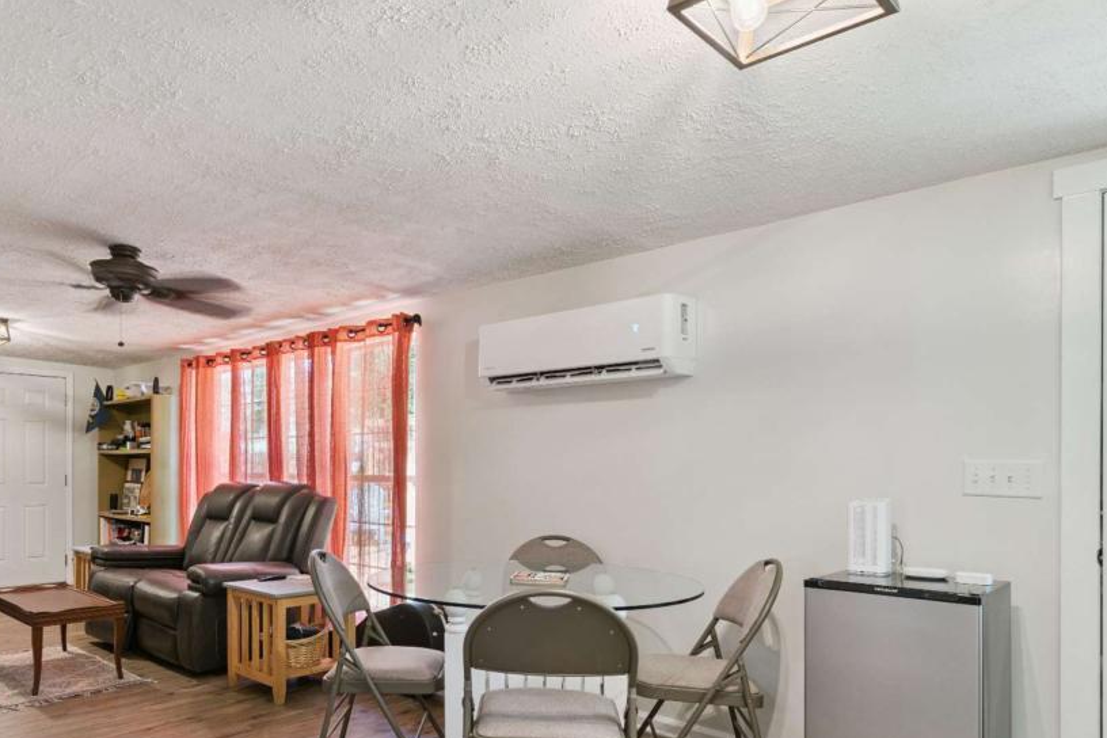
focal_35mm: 25
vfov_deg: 50.6
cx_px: 433
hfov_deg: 70.6
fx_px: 769
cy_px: 475
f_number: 8
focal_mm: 17
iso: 250
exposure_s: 1/8
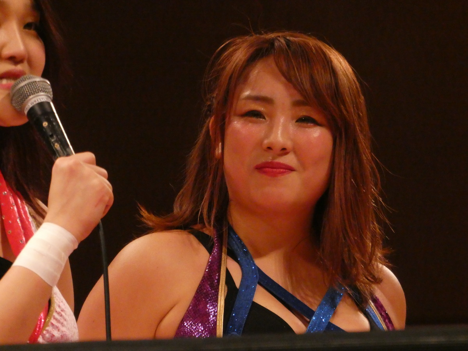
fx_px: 6287
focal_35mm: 465
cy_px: 176
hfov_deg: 4.3
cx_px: 234
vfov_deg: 3.2
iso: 1600
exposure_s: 1/250
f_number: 6
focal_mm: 83.4
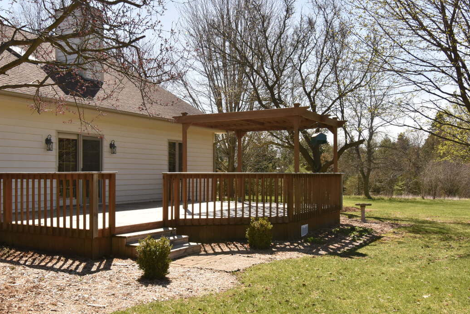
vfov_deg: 36.0
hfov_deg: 51.7
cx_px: 200
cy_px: 169
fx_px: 483
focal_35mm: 37
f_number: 11
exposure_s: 1/500
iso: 640
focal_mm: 20
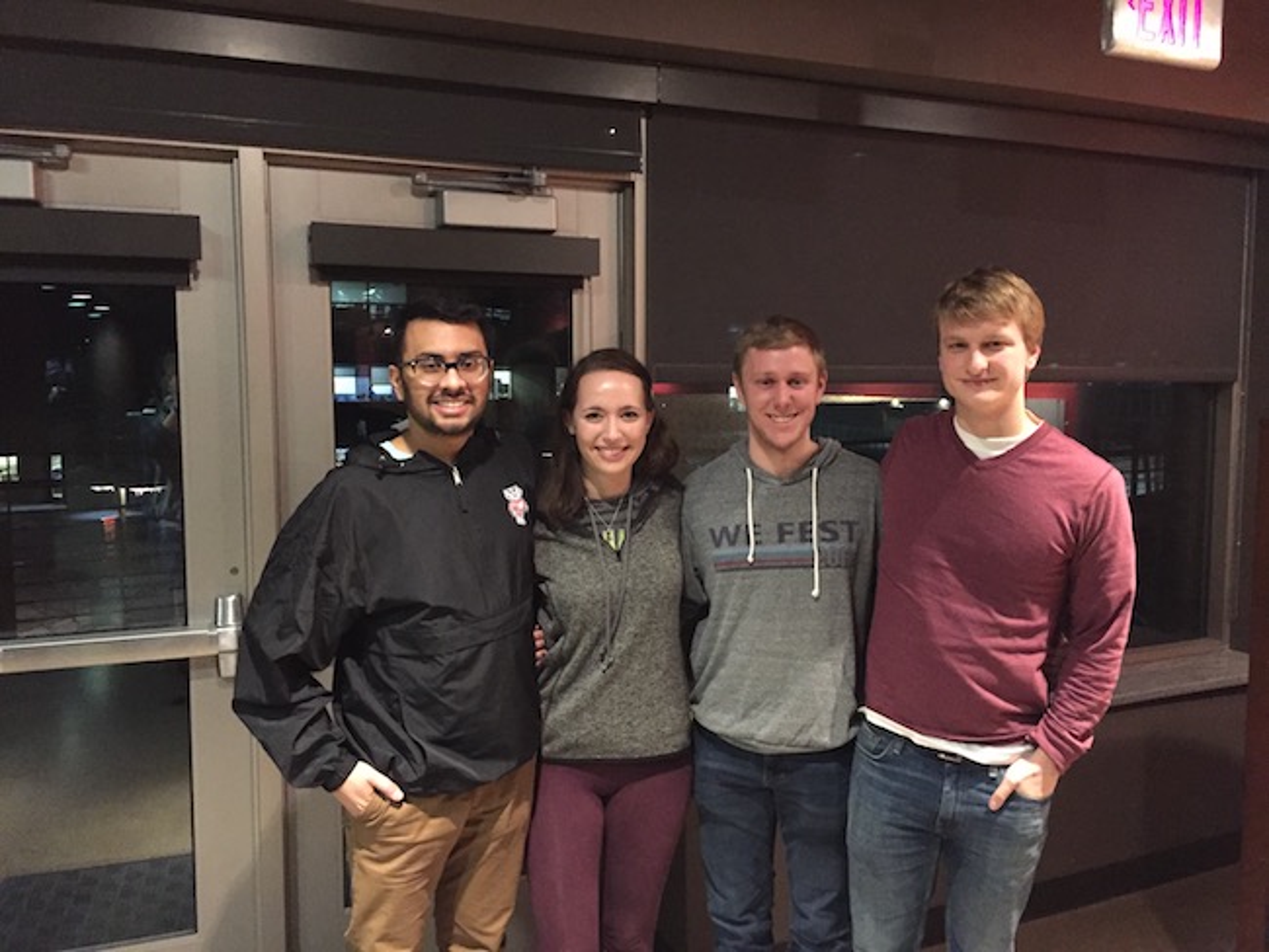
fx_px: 1064
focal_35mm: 29
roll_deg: +0.4
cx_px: 634
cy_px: 476
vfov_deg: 48.3
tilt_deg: -5.2
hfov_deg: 61.6
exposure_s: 1/15
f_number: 2.2
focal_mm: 4.15
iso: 400
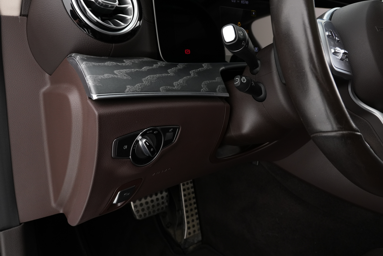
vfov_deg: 47.9
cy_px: 128
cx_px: 192
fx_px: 287
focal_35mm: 27
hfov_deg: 67.4
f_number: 7.1
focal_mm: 18
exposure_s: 1/50
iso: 800
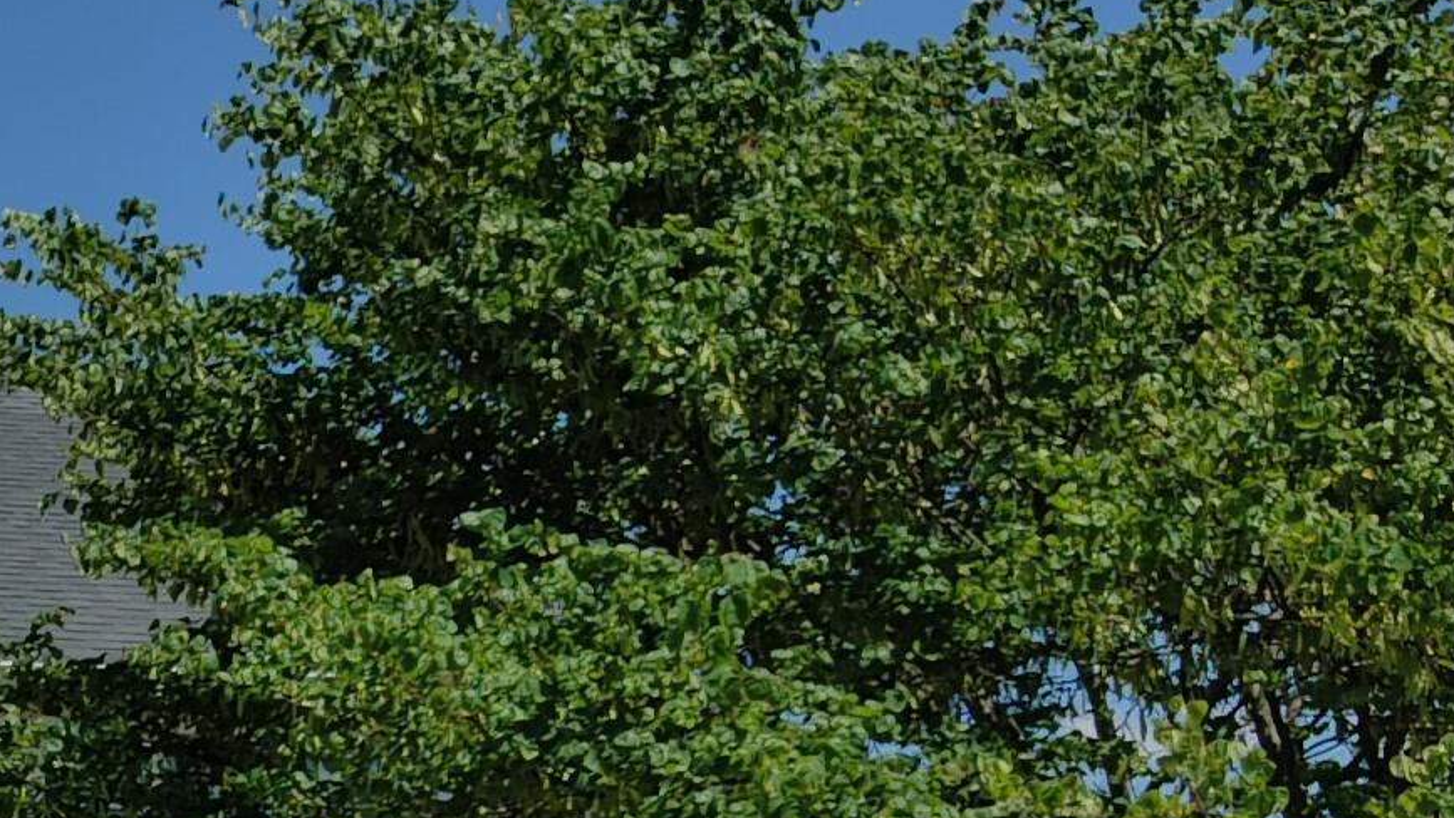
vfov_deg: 11.6
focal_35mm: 98
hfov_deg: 20.0
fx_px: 3779
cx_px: -423
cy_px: 1354
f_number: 1.8
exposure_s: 1/1600
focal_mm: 4.74
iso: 100
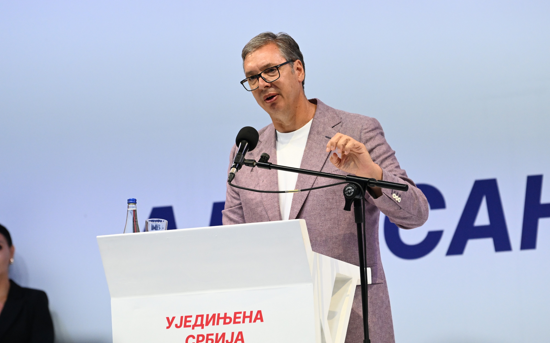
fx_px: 4587
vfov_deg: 4.3
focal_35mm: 306
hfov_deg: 6.9
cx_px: 275
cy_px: 162
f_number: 4
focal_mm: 200
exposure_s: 1/800
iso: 2000
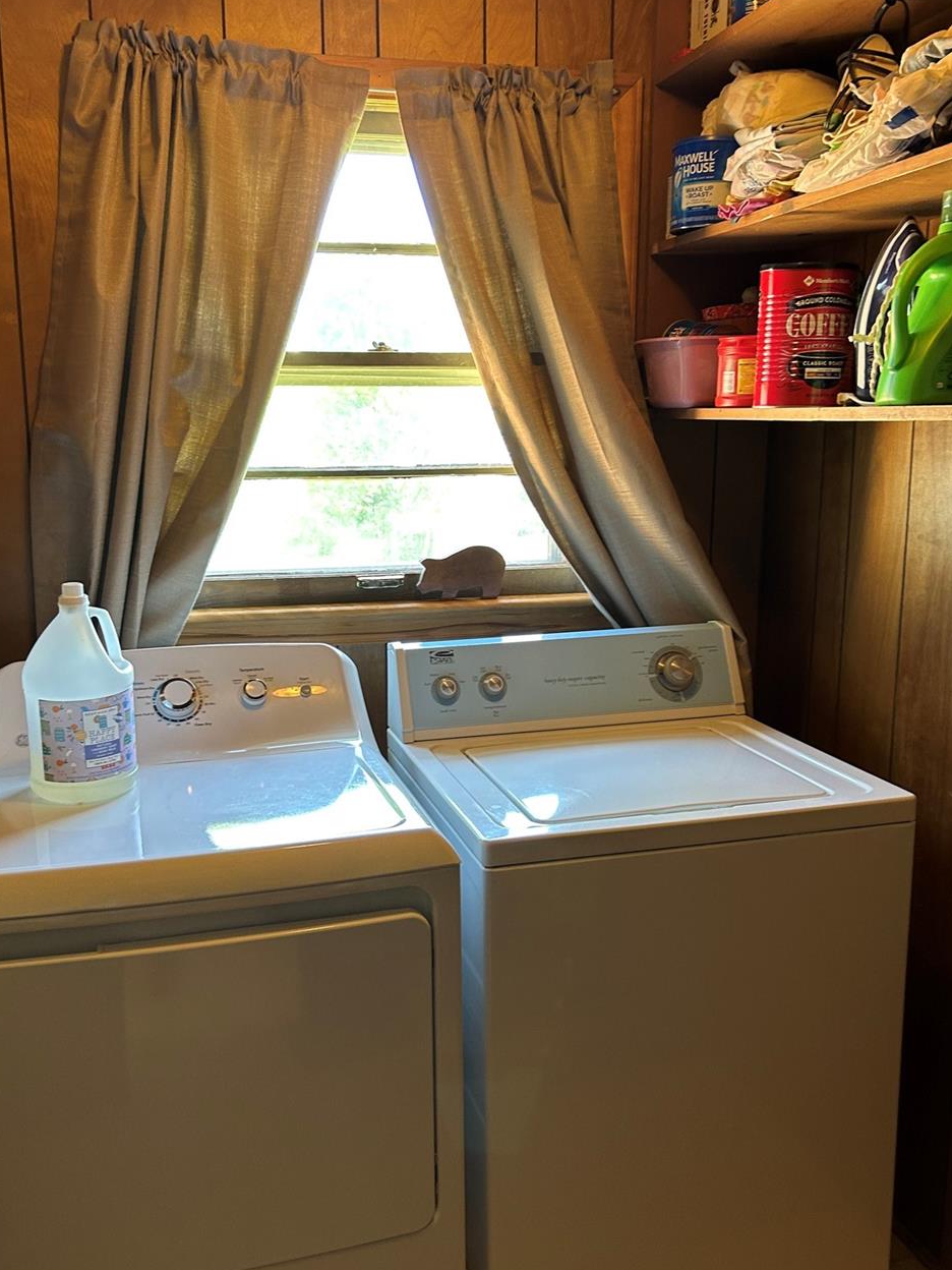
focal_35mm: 32
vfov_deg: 56.8
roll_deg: -0.7
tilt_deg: -14.0
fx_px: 1173
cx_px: 442
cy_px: 642
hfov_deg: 44.1
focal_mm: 5.7
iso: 125
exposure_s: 1/60
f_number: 1.5
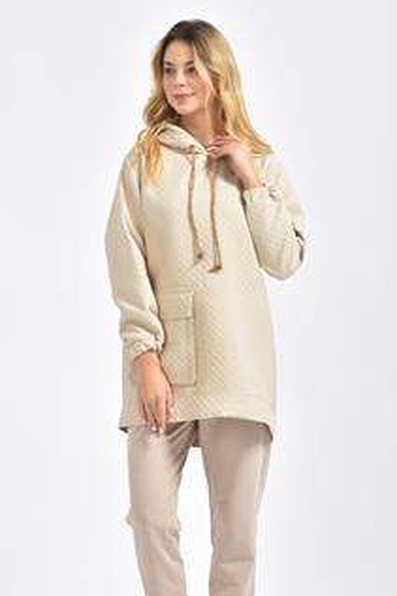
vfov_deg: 14.8
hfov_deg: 9.9
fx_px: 2302
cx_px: 175
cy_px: 354
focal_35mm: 139
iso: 100
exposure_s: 1/160
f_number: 6.3
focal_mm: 98
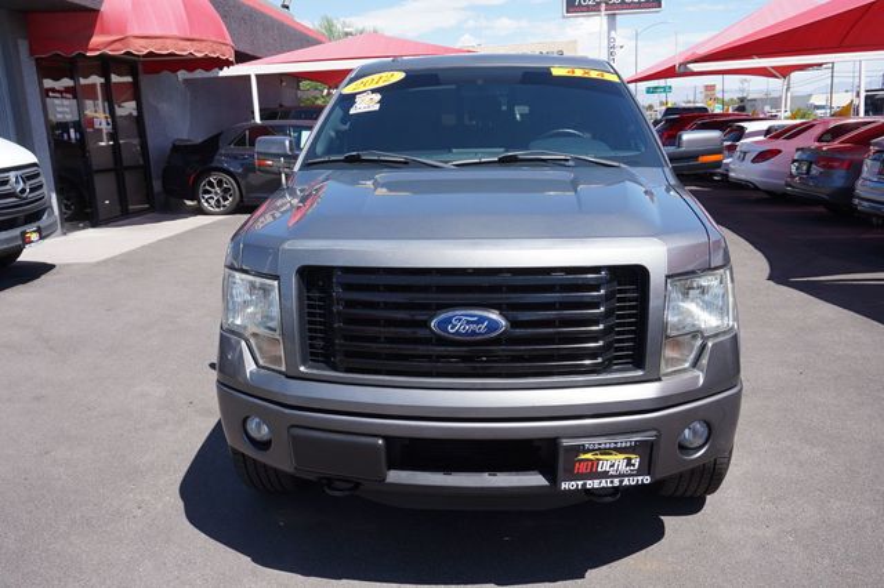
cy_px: 294
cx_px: 442
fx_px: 773
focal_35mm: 32
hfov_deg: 59.5
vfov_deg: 41.7
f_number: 7.1
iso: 100
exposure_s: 1/250
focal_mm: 21
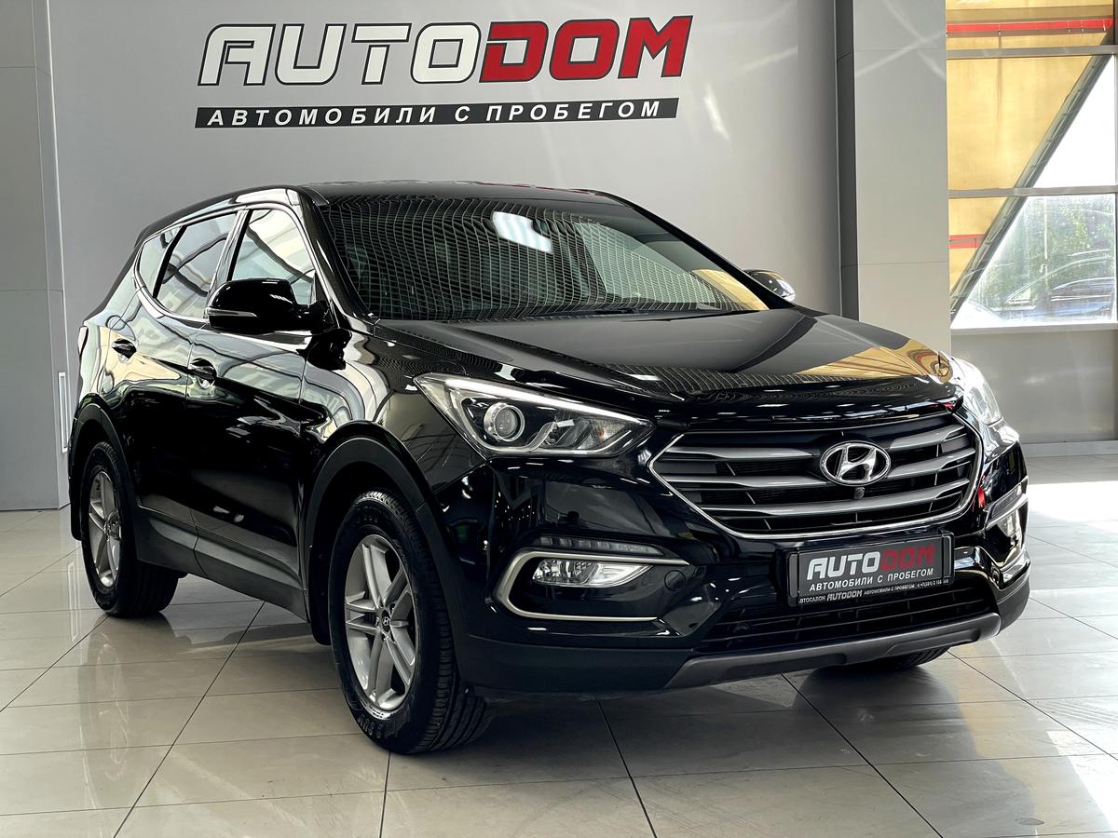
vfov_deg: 28.0
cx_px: 559
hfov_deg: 36.8
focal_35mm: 52
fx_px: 1679
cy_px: 419
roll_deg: +2.3
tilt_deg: -2.6
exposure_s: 1/99
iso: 80
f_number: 2
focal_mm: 6
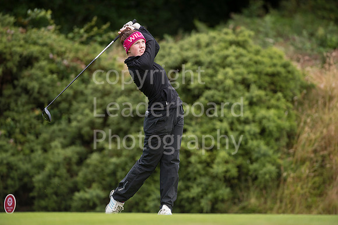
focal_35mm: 300
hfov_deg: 6.9
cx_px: 169
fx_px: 2817
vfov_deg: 4.6
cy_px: 112
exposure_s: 1/1250
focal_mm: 300
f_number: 4.5
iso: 800
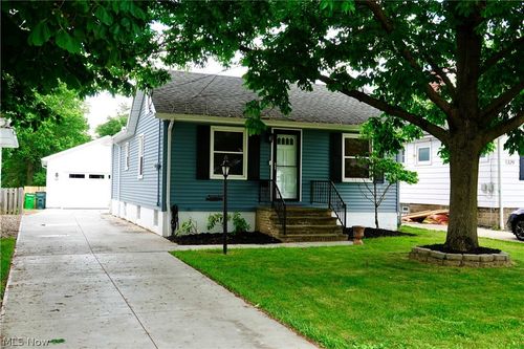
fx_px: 538
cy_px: 174
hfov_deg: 51.9
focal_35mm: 37
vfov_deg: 35.9
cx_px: 262
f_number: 3.2
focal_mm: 13.7
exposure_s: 1/160
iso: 100
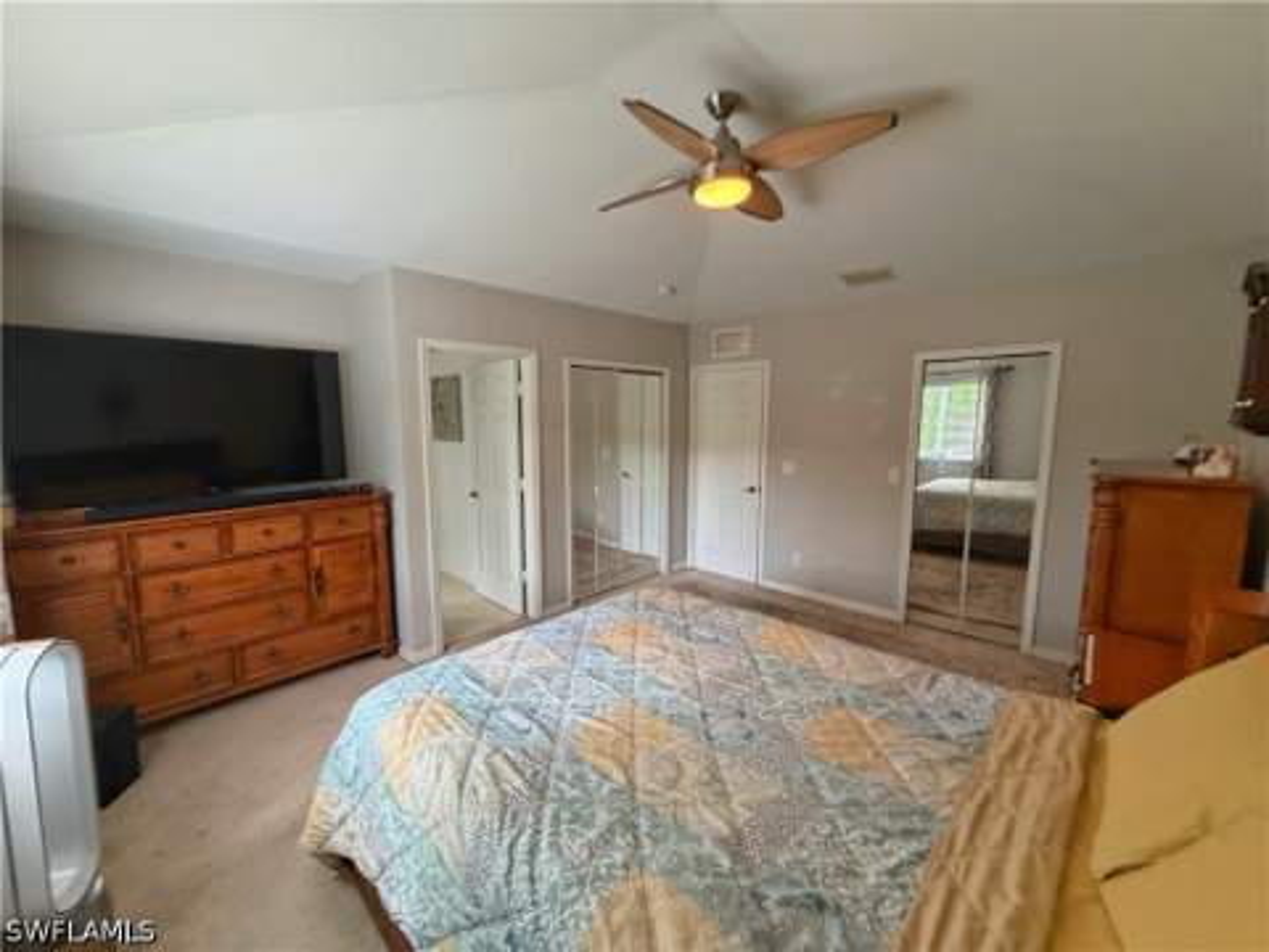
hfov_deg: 102.1
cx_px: 634
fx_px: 513
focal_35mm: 14
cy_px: 476
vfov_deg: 85.7
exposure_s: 1/60
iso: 250
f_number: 2.2
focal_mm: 2.22
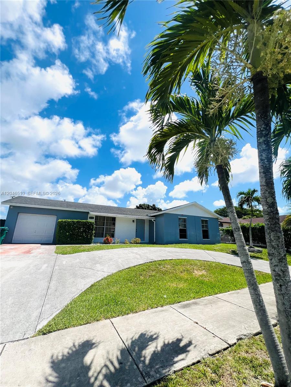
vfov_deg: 106.2
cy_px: 194
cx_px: 146
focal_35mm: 13
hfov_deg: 89.9
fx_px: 146
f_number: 1.8
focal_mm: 1.57
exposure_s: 1/3125
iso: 32
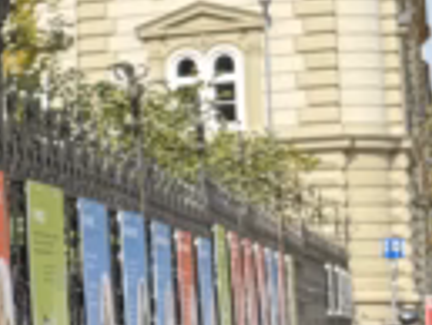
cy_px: 238
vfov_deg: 10.4
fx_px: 1786
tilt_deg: +4.0
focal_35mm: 143
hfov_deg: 11.7
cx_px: -539
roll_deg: +1.5
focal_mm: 6.76
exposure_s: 1/1215
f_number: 1.78
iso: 80
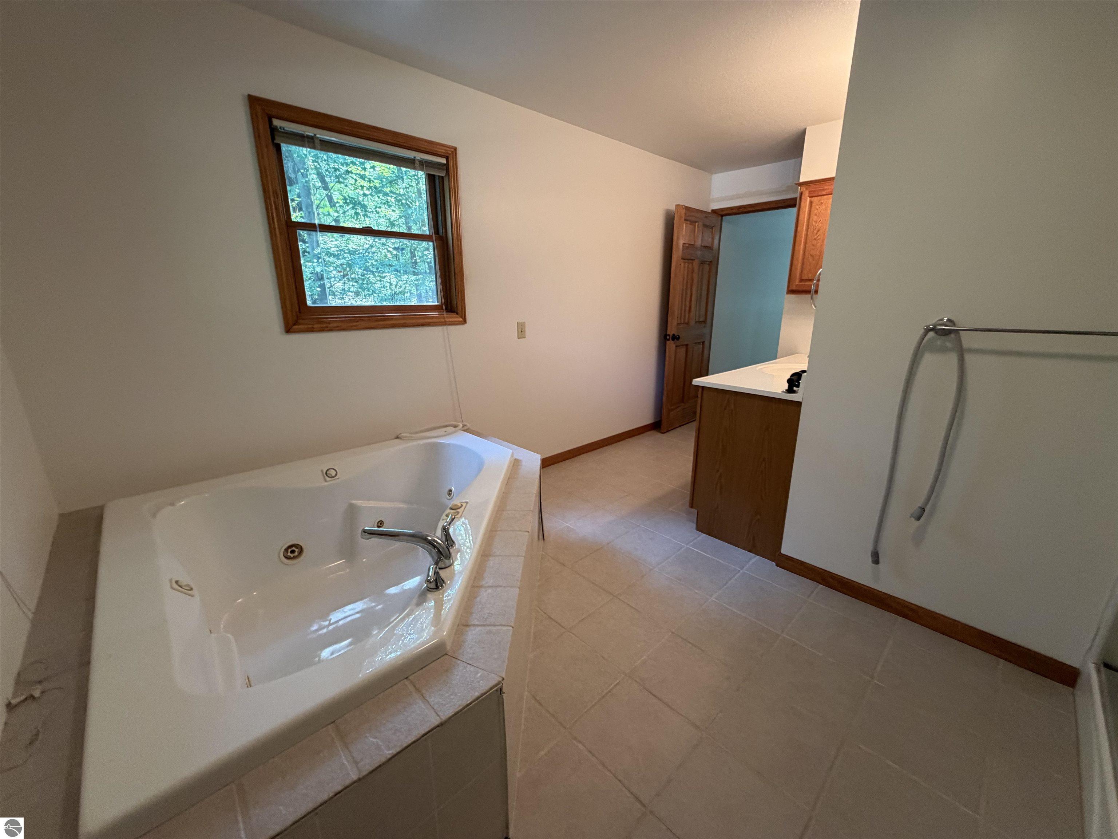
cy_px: 420
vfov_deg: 85.7
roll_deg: +0.0
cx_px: 559
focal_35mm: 14
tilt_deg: -15.7
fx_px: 452
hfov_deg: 102.1
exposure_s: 1/60
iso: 320
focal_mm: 2.22
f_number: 2.2
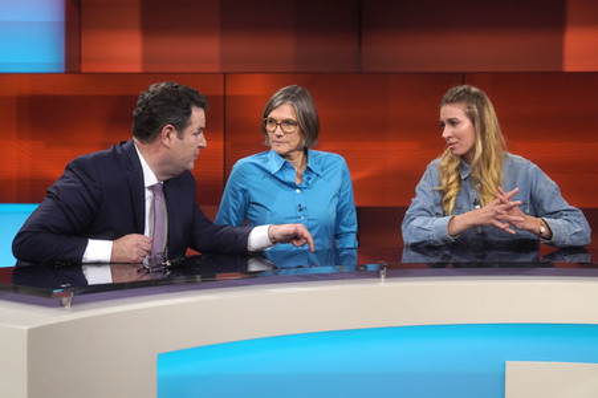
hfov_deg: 43.6
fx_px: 747
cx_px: 299
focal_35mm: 45
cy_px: 199
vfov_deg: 29.8
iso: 640
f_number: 1.4
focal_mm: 30
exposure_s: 1/640
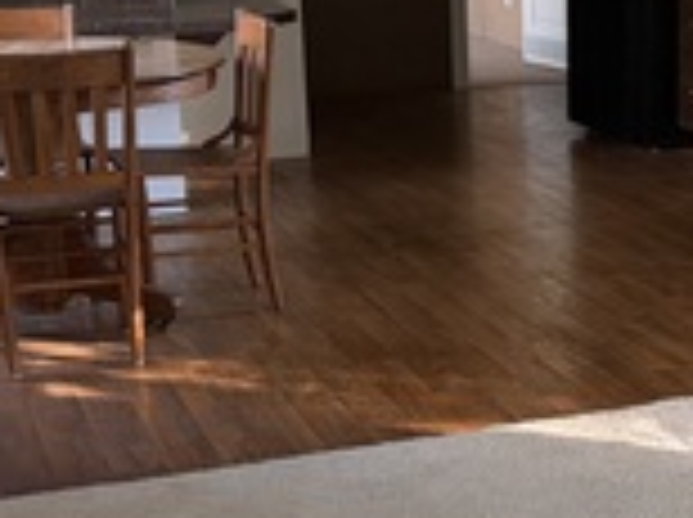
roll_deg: +0.2
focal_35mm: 100
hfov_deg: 19.0
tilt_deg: -11.2
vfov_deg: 14.7
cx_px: 720
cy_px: 225
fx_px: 1999
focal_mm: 6.76
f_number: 1.78
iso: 400
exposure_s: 1/60
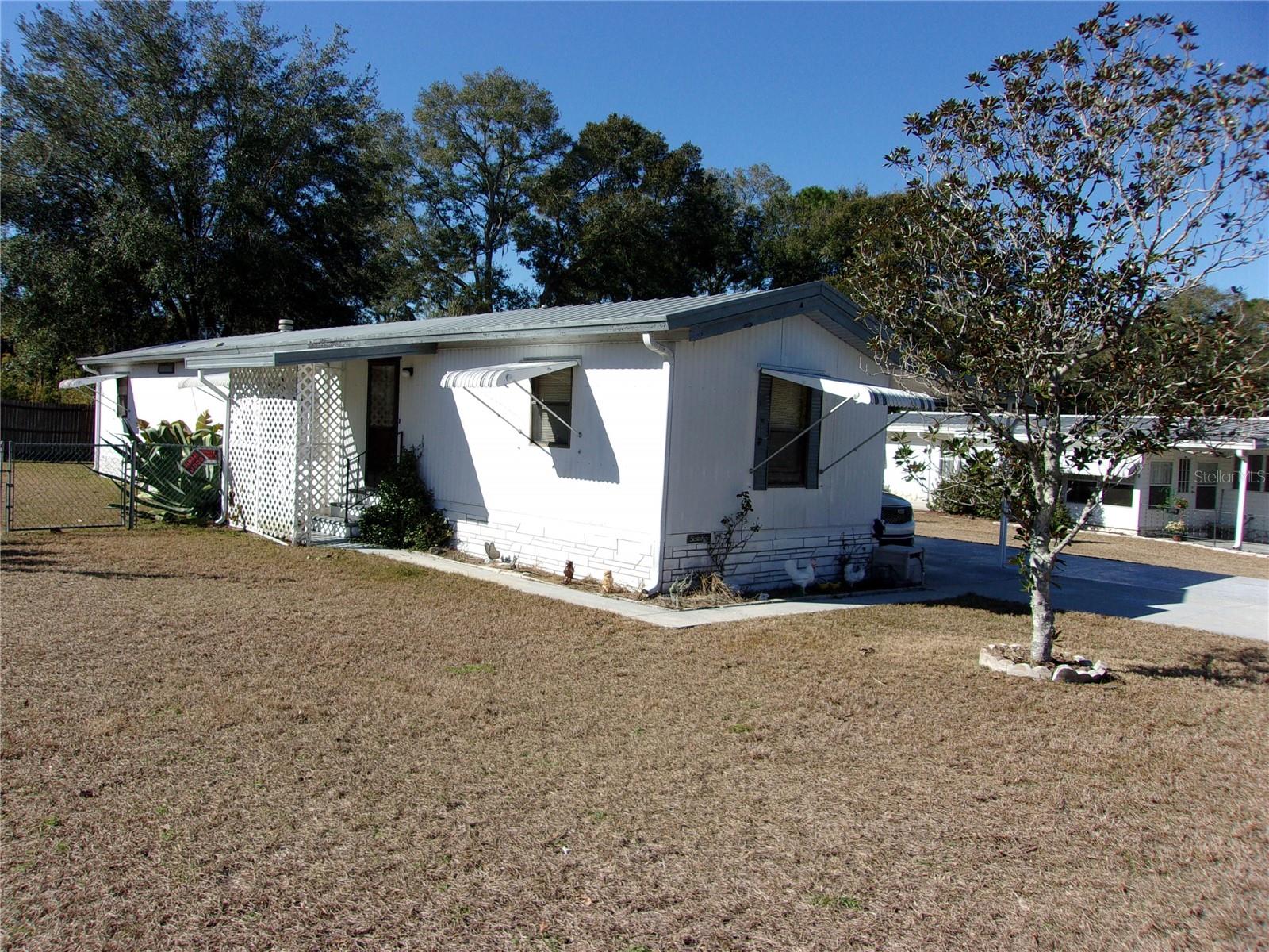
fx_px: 990
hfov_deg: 65.3
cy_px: 476
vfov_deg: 51.4
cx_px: 634
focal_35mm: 27
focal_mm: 4.9
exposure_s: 1/110
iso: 80
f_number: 10.4
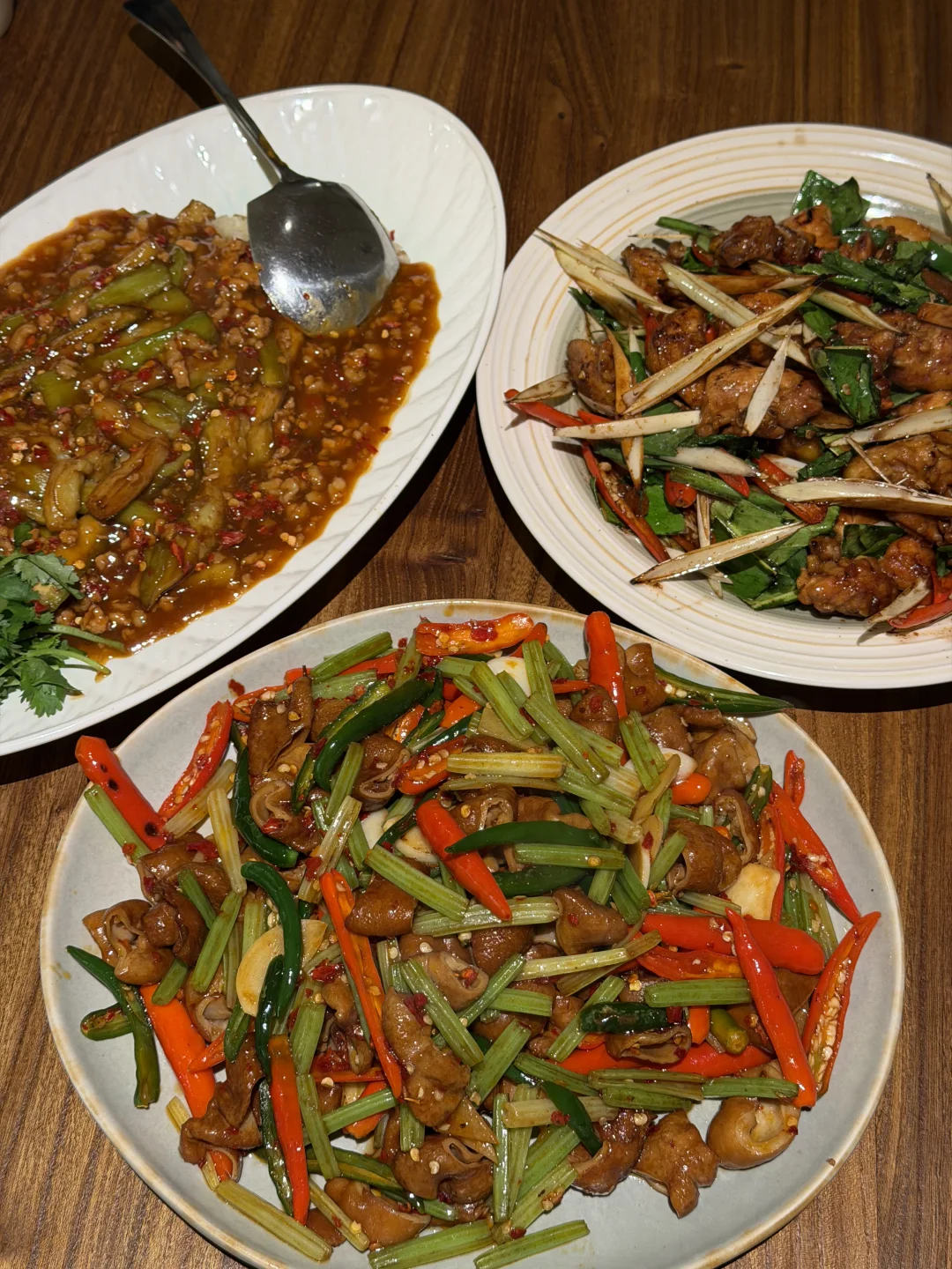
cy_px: 634
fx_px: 1760
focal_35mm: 48
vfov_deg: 39.7
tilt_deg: -58.3
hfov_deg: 30.3
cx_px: 476
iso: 100
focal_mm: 6.76
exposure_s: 1/50
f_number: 1.78
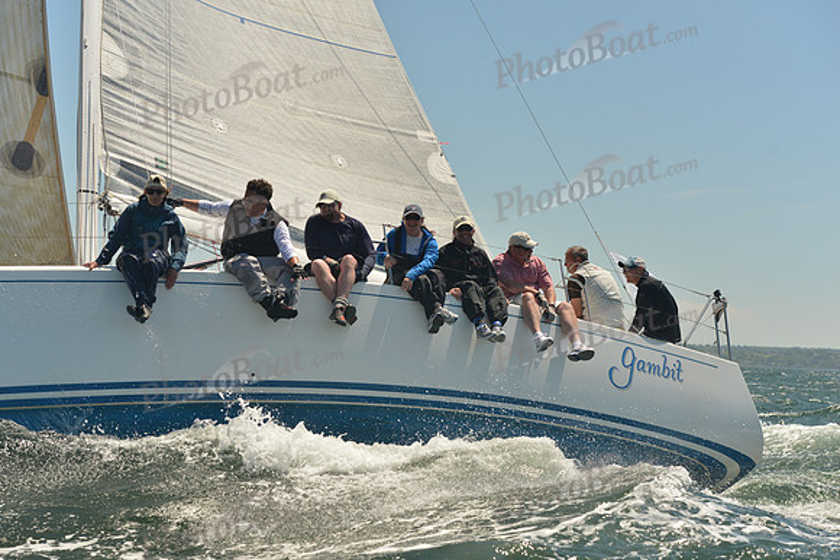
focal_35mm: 70
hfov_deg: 28.8
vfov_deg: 19.5
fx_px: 1634
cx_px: 420
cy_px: 280
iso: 400
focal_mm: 70
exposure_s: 1/800
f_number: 6.3
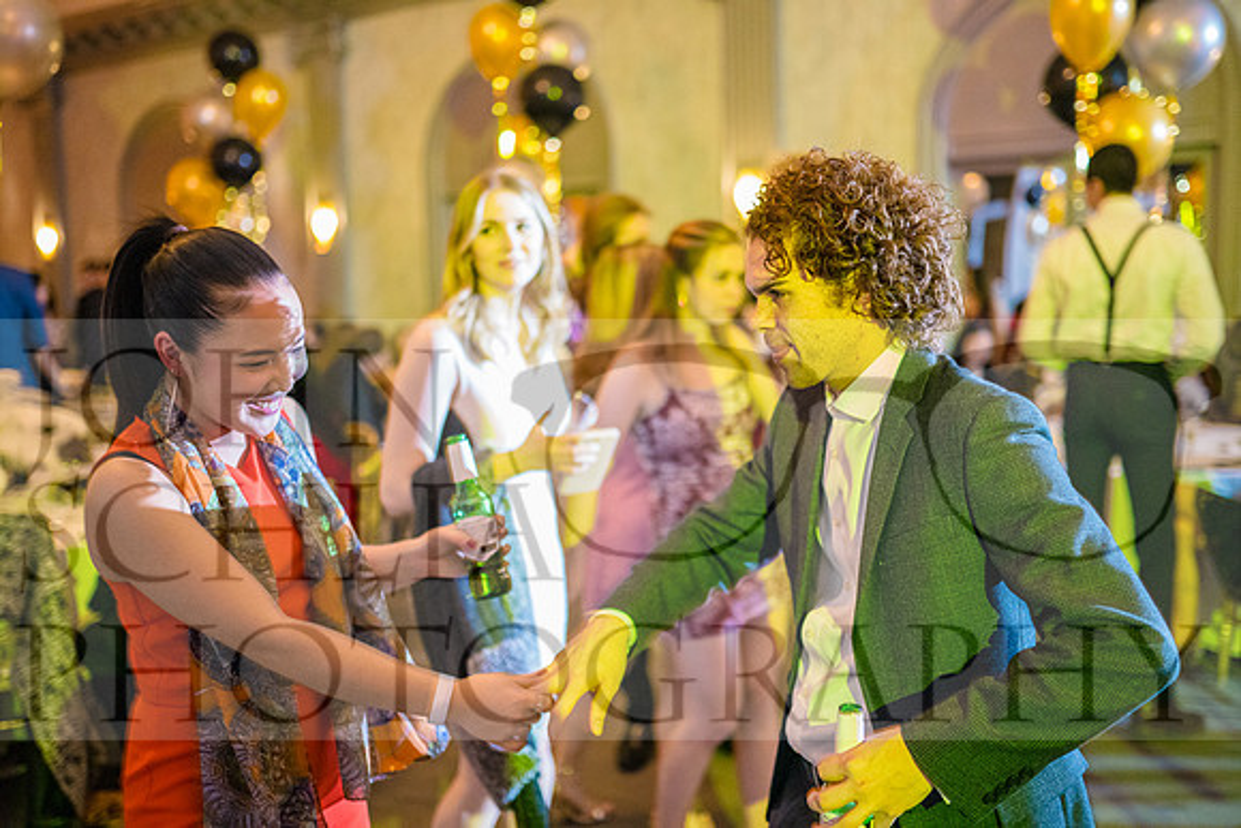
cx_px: 620
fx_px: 1207
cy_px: 414
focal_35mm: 35
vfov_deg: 37.9
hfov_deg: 54.4
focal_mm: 35
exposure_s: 1/50
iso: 8000
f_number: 1.4
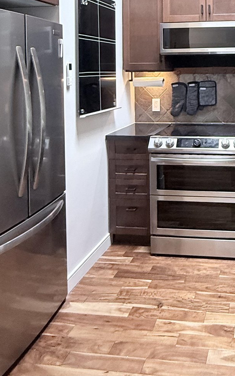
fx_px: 358
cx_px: 220
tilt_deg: -0.4
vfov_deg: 51.7
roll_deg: +0.3
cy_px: 73
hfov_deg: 33.9
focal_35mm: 35
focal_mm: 2.22
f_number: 2.2
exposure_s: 1/60
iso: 500
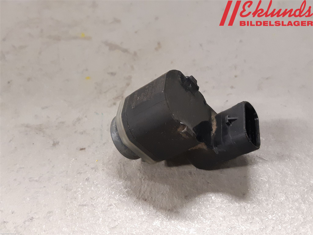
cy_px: 118
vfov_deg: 53.1
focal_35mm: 26
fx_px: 235
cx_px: 156
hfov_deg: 67.3
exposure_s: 1/50
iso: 250
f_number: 1.7
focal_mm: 3.93
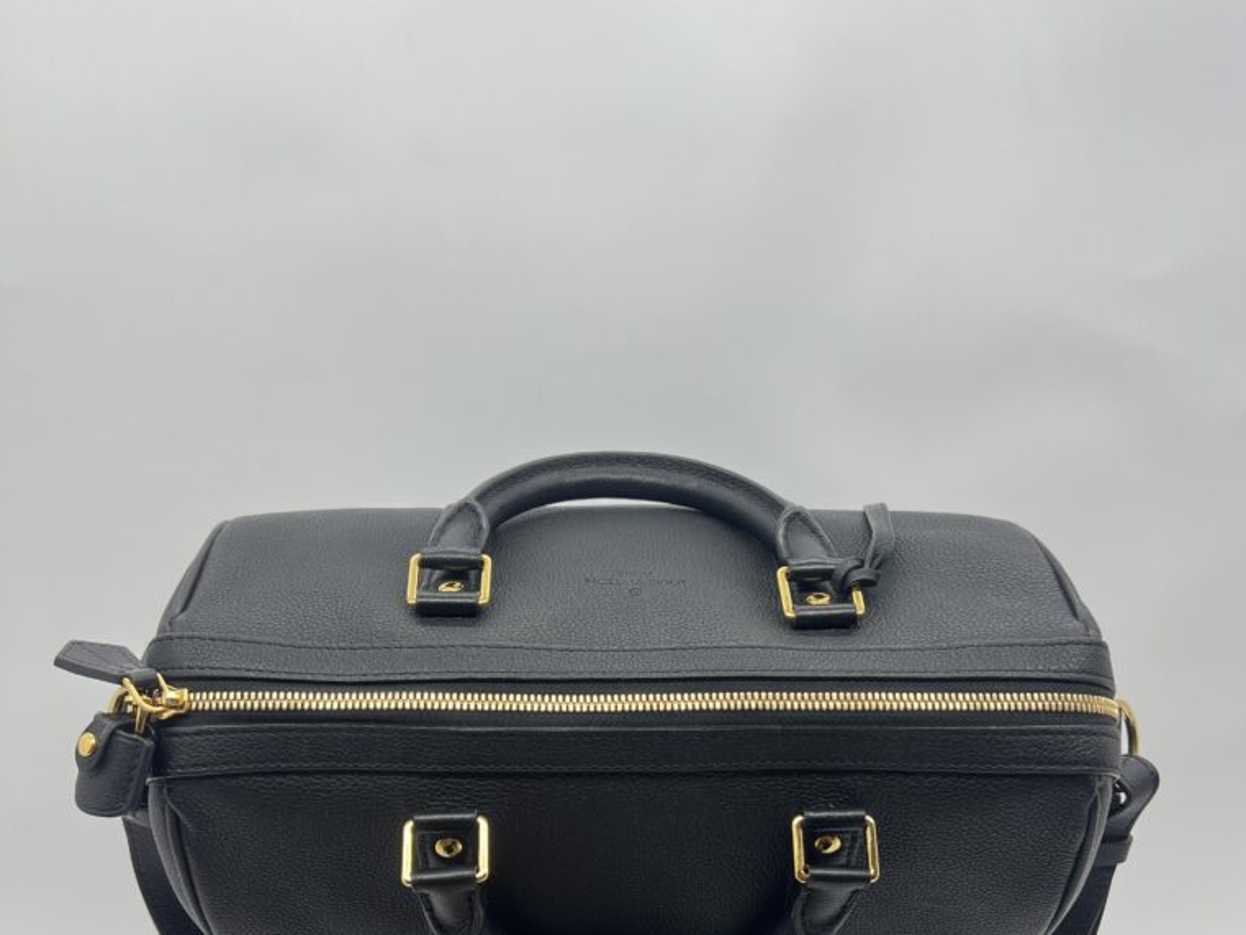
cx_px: 627
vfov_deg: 39.4
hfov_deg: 52.6
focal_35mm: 35
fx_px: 1260
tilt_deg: -20.3
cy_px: 724
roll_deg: +0.9
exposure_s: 1/100
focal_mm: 5.7
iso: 40
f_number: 1.5
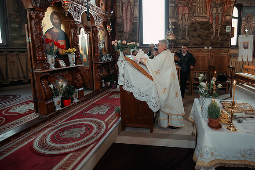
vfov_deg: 65.0
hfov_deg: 86.0
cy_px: 72
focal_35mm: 19
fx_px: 133
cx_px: 159
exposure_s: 1/250
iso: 1600
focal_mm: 15
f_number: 2.8
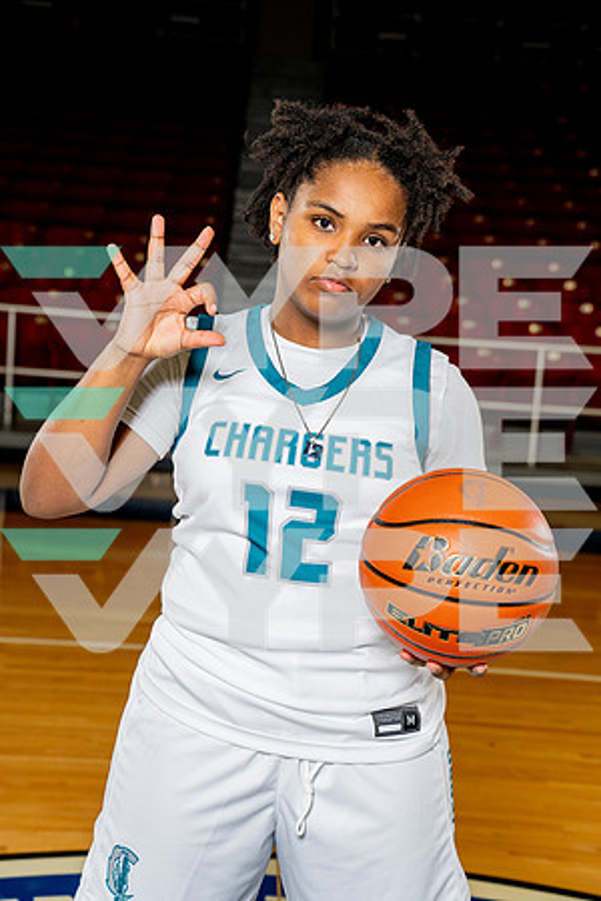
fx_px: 1753
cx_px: 300
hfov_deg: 19.5
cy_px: 450
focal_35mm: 70
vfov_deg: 28.8
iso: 640
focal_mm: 70
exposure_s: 1/250
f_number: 5.6
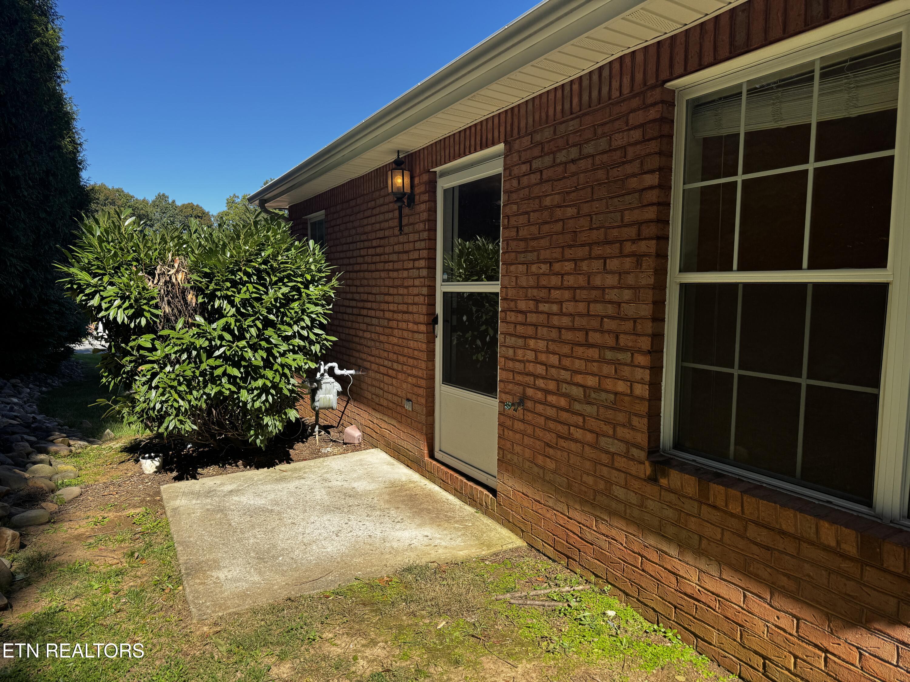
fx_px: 631
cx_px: 455
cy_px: 341
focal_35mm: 24
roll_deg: -0.4
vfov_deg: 56.8
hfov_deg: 71.6
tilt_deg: -6.2
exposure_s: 1/2041
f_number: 1.78
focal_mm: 6.76
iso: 80
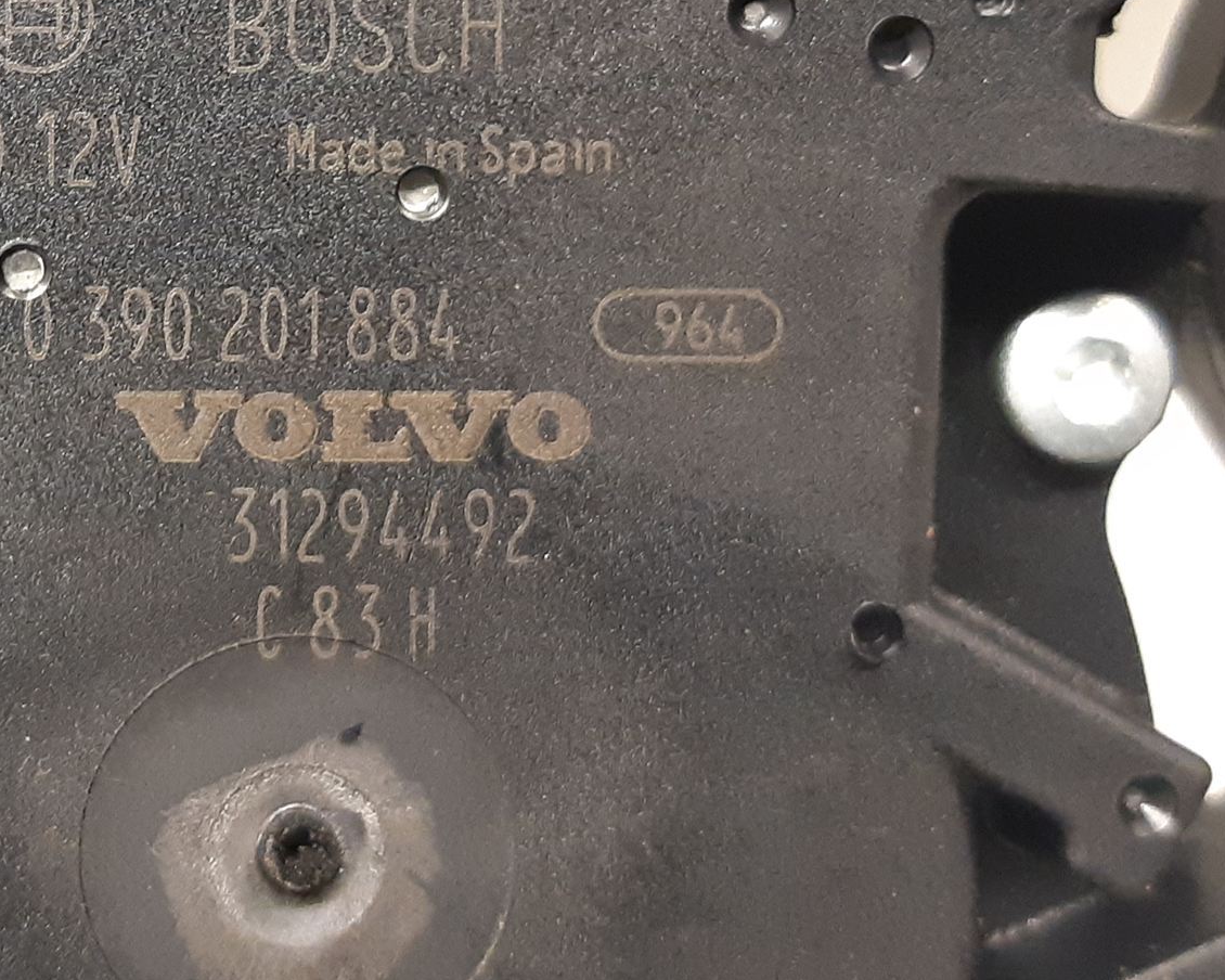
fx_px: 1668
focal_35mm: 46
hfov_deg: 38.0
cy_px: 220
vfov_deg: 32.0
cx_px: 154
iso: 320
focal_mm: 3.93
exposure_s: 1/25
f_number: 1.7
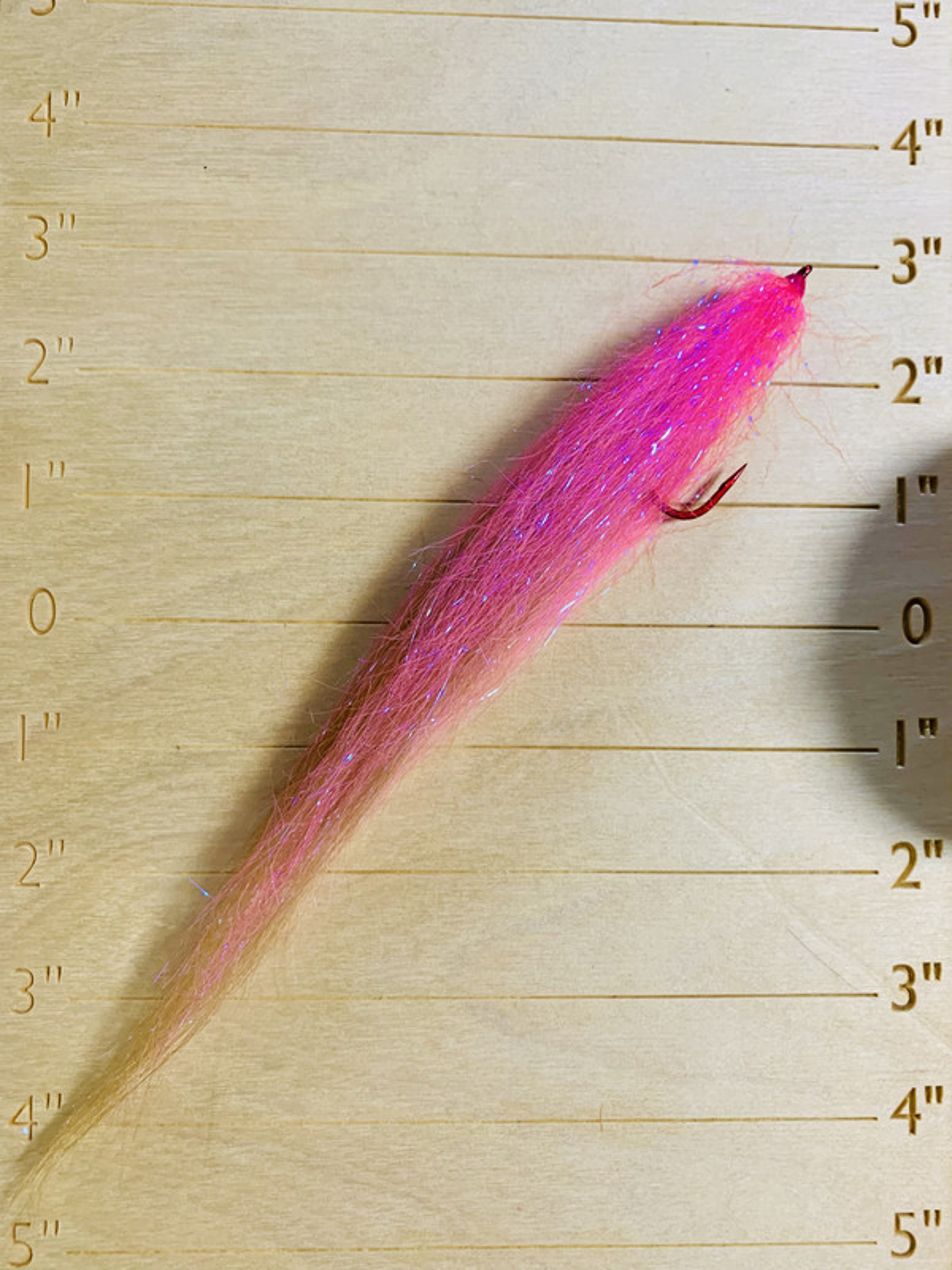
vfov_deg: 67.3
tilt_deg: -87.9
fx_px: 953
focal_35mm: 26
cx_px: 476
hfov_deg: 53.1
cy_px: 635
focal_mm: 4.25
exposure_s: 1/60
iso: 100
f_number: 1.8
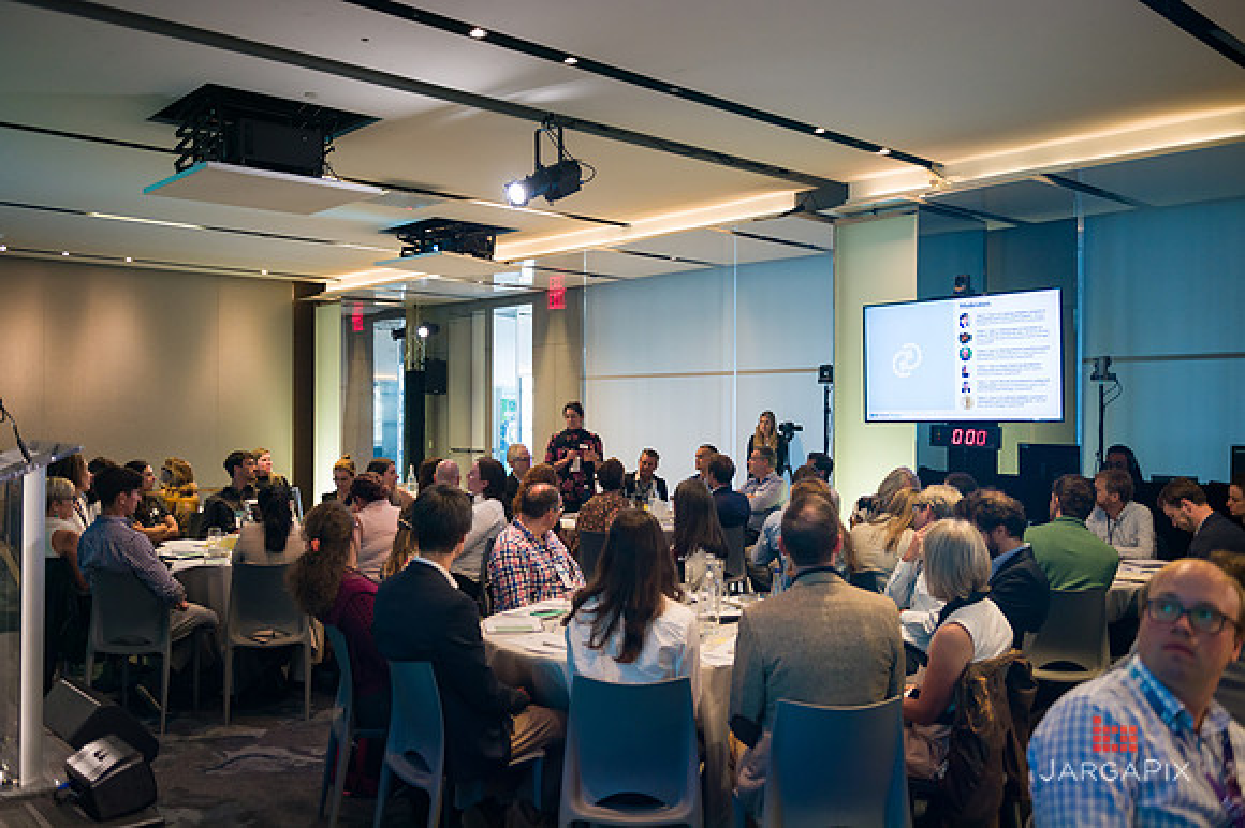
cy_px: 414
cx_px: 623
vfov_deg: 41.7
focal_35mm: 32
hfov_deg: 59.5
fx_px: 1089
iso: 1600
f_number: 3.2
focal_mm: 31
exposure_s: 1/200
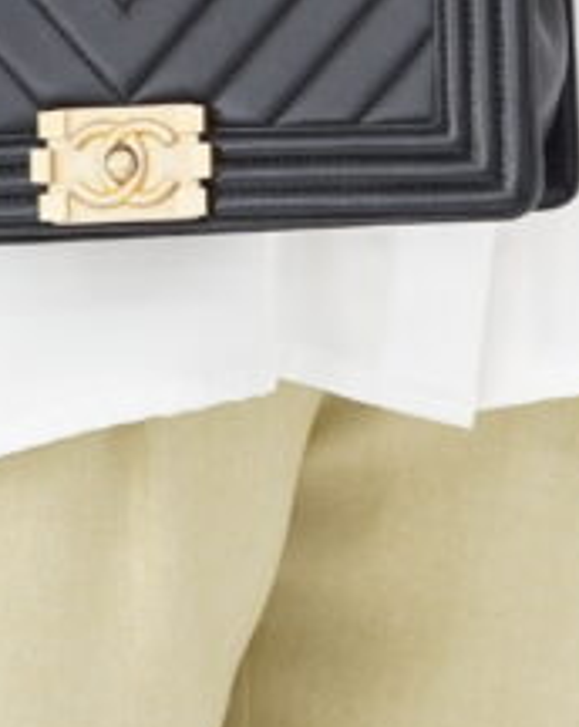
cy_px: -141
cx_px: 325
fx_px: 4790
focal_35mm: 223
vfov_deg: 8.6
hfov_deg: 6.9
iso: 640
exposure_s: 1/2.5
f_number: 9
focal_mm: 50
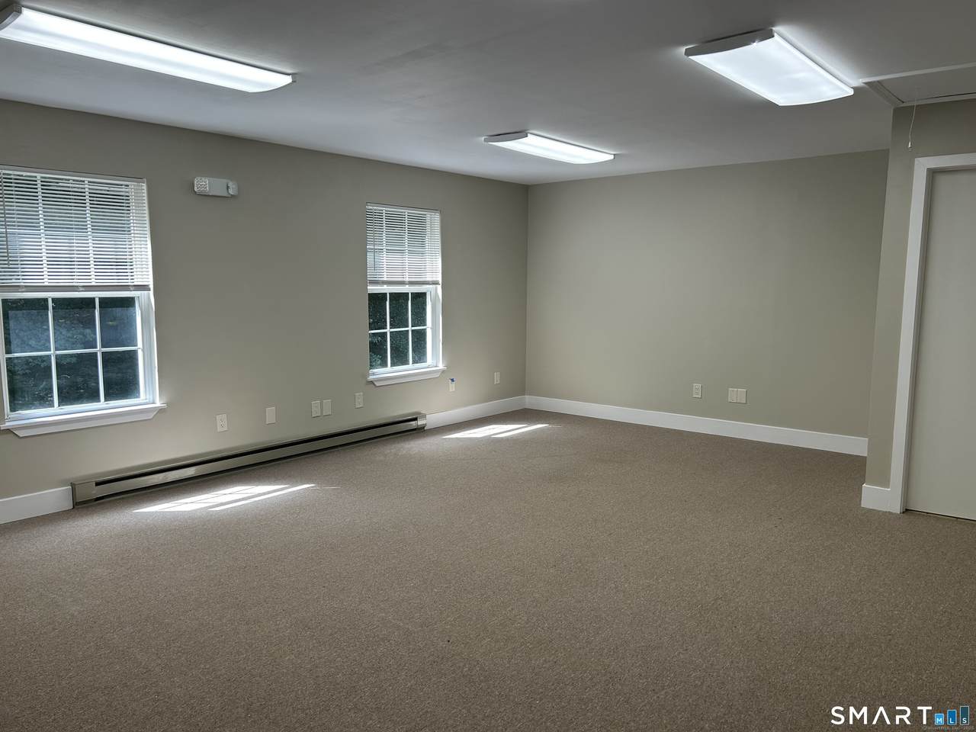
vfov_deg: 53.1
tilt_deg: -8.1
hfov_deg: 67.3
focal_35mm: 26
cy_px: 366
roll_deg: +0.4
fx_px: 733
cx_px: 488
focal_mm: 5.7
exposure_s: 1/235
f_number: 1.5
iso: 40
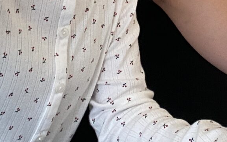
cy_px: -147
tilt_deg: -2.8
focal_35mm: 123
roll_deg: -1.9
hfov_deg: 16.3
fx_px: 761
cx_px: 265
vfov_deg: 9.9
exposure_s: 1/60
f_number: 1.8
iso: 320
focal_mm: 4.25
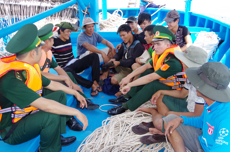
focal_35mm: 31
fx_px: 198
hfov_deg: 60.4
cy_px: 76
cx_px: 115
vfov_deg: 42.2
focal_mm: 21
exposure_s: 1/100
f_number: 10
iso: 400
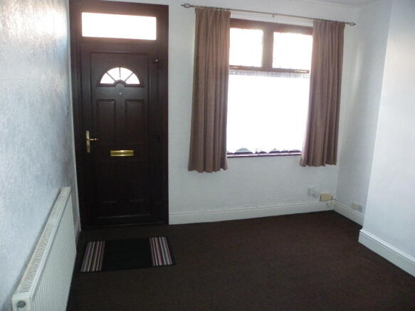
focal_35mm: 26
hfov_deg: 67.3
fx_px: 312
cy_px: 156
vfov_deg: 53.0
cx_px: 208
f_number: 2.8
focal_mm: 4.6
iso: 400
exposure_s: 1/60
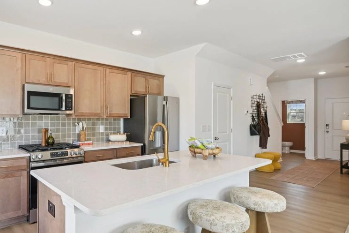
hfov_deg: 75.8
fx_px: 213
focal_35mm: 22
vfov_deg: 57.2
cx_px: 113
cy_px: 118
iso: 110
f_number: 8
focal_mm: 16
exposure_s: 1/15
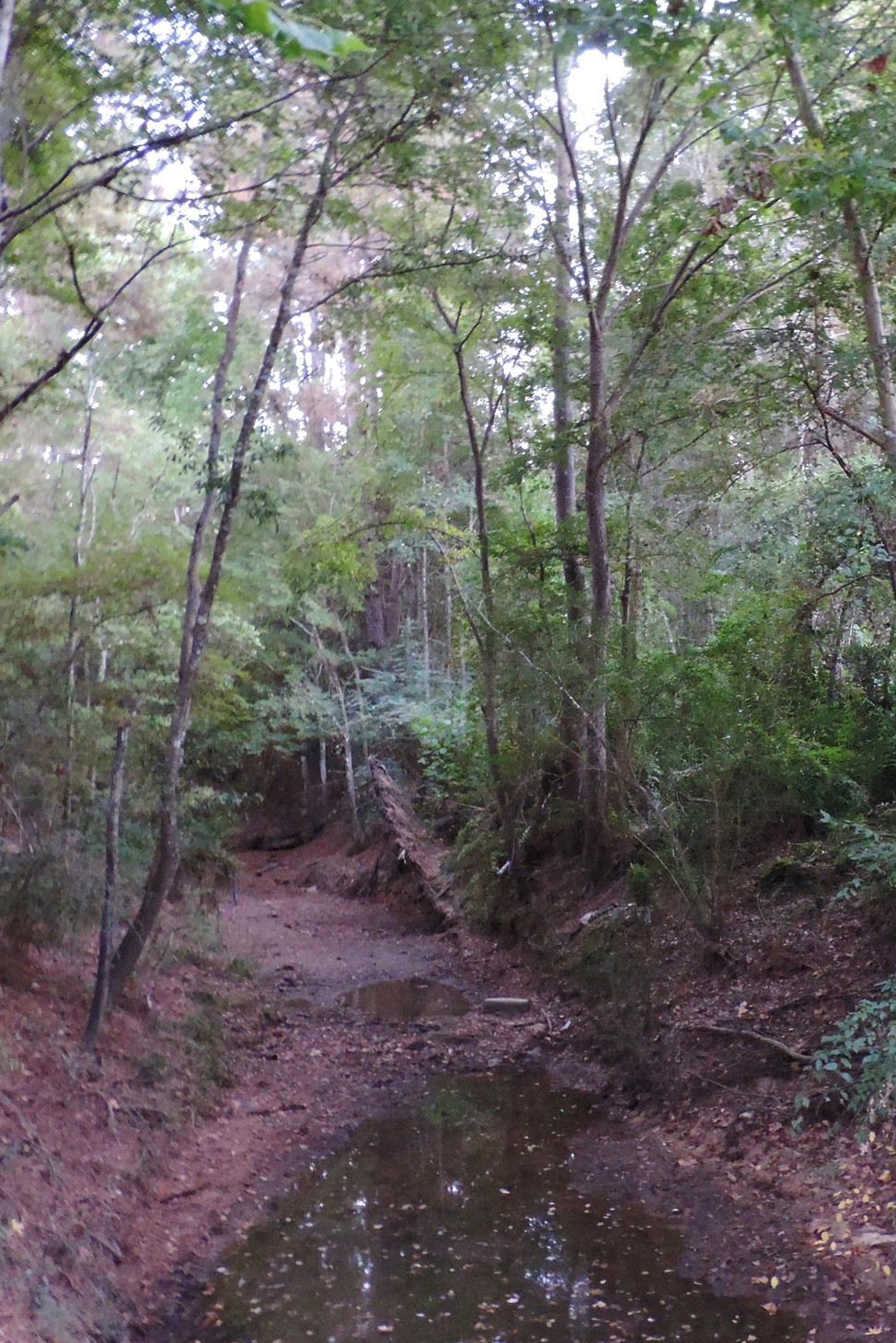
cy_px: 665
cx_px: 678
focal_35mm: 35
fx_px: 1307
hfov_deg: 36.9
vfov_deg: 54.4
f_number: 3
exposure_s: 1/6
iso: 800
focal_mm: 4.3
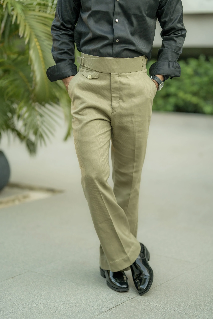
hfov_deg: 16.1
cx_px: 106
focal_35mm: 85
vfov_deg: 23.9
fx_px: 754
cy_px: 160
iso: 320
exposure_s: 1/500
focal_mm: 85
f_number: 1.6
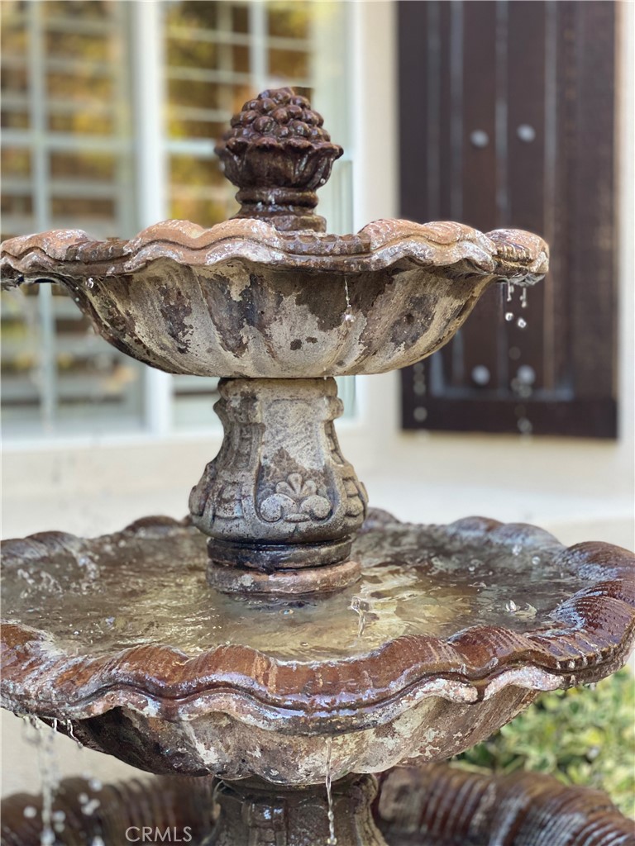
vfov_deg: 36.8
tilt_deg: -5.0
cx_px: 318
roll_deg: -0.3
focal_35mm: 52
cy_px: 423
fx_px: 1272
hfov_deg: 28.0
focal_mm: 6
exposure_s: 1/122
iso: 100
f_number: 2
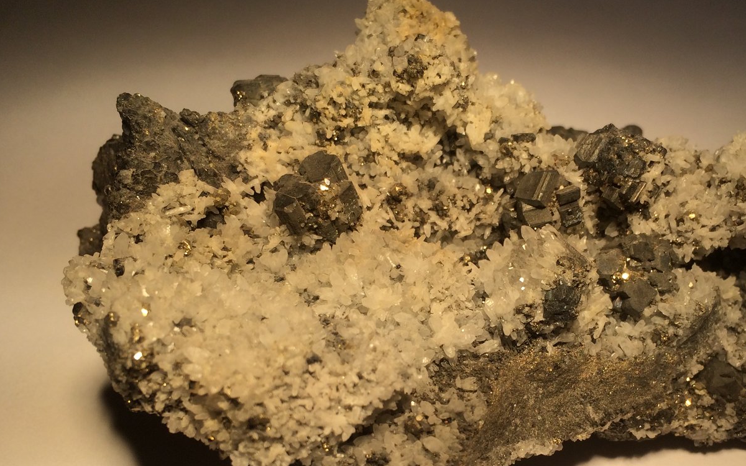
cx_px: 455
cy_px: 312
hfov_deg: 47.9
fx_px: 834
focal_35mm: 41
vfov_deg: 31.0
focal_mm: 4.15
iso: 32
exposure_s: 1/406
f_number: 2.2
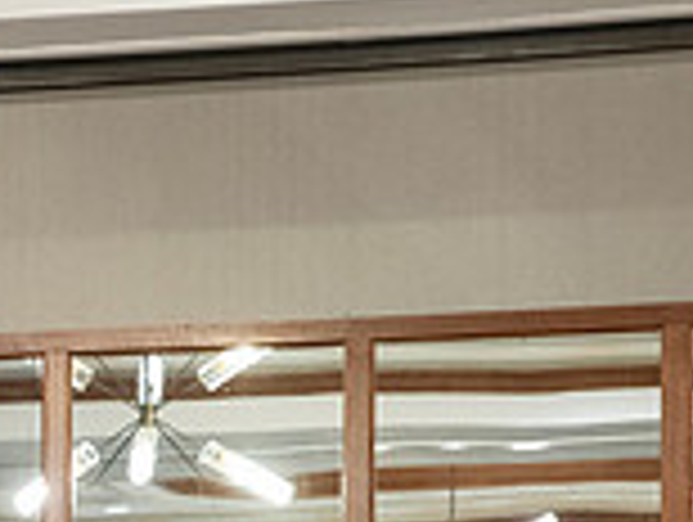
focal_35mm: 253
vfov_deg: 5.8
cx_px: -306
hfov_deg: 7.7
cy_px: 745
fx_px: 5073
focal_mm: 70
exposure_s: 1/40
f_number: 4
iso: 3200
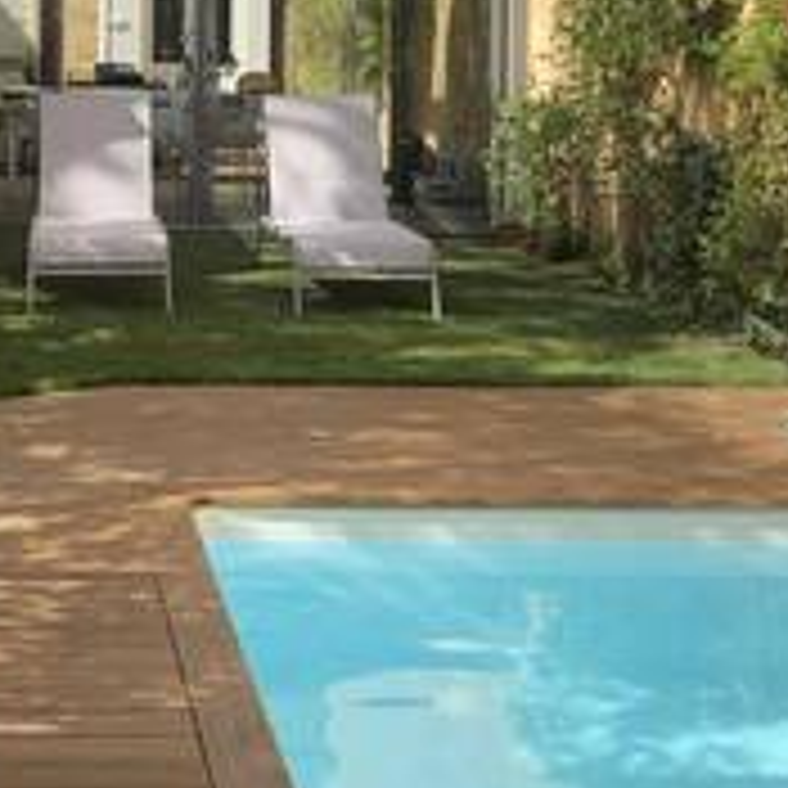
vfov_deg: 19.7
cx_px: 77
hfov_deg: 20.0
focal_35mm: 85
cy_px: -32
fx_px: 2189
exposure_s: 1/1919
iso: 20
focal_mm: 3.99
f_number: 1.8
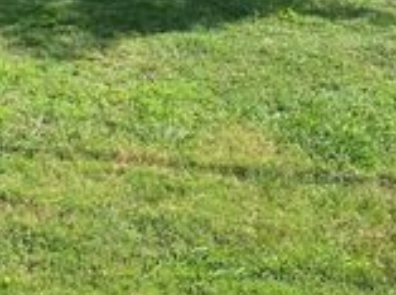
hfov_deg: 23.6
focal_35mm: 83
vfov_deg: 16.6
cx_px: 222
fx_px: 947
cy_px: -107
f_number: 1.8
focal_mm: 4.25
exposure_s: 1/1272
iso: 32
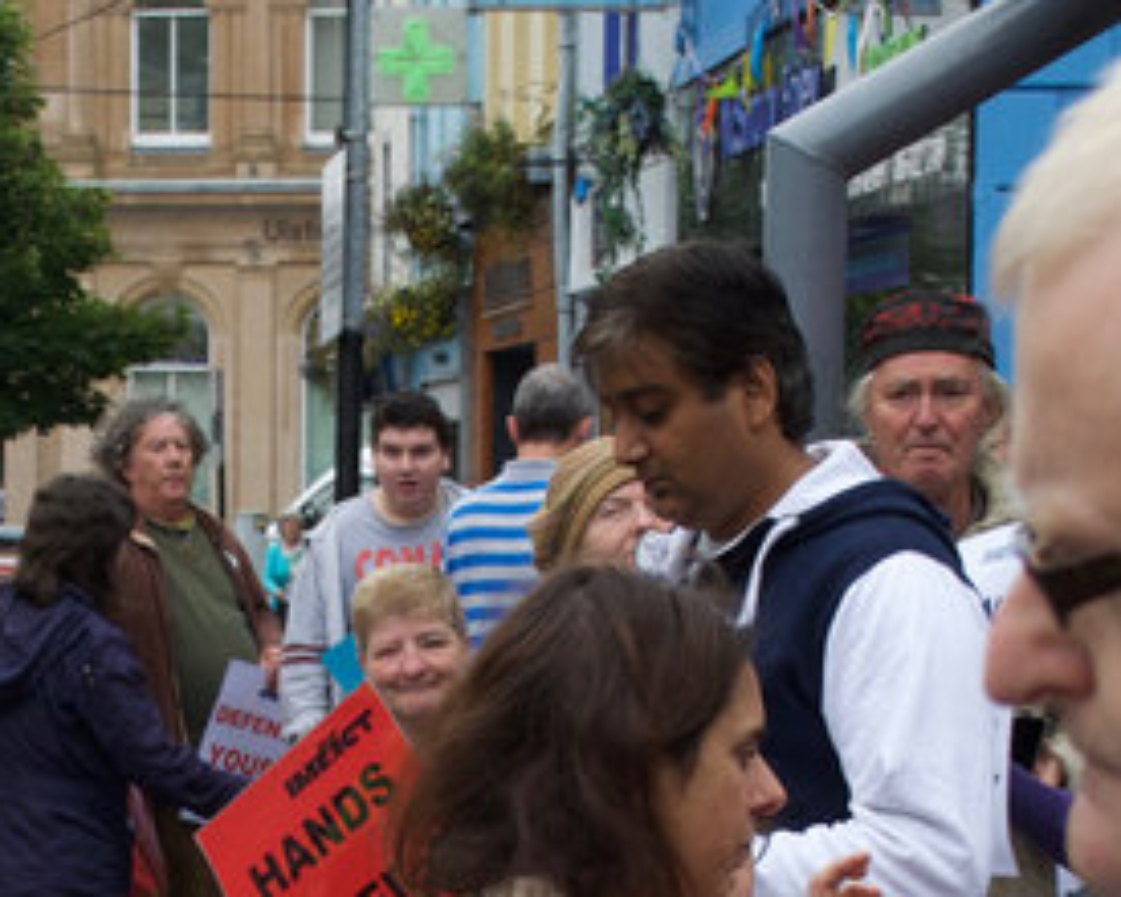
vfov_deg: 11.5
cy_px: 950
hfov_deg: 14.4
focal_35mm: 133
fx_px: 4413
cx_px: 241
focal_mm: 26
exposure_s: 1/400
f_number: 5.6
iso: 400
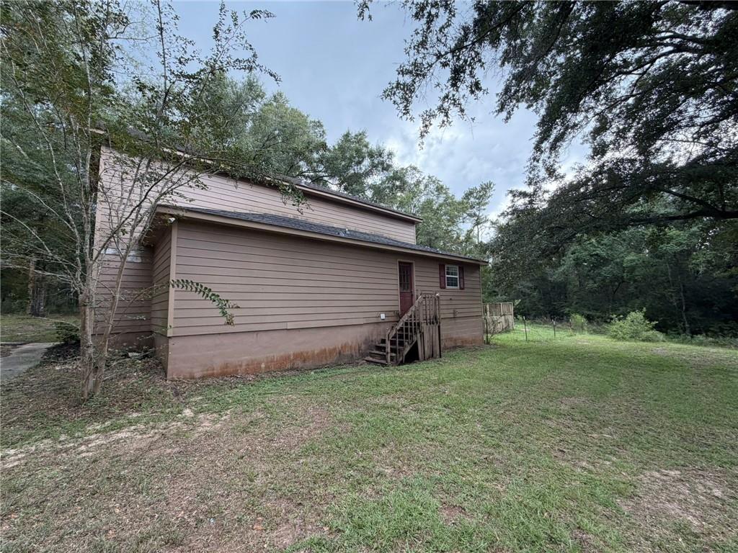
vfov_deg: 85.7
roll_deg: +1.4
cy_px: 276
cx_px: 369
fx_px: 298
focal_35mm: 14
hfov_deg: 102.1
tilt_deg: +6.0
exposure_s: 1/121
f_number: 2.2
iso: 64
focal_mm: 2.22
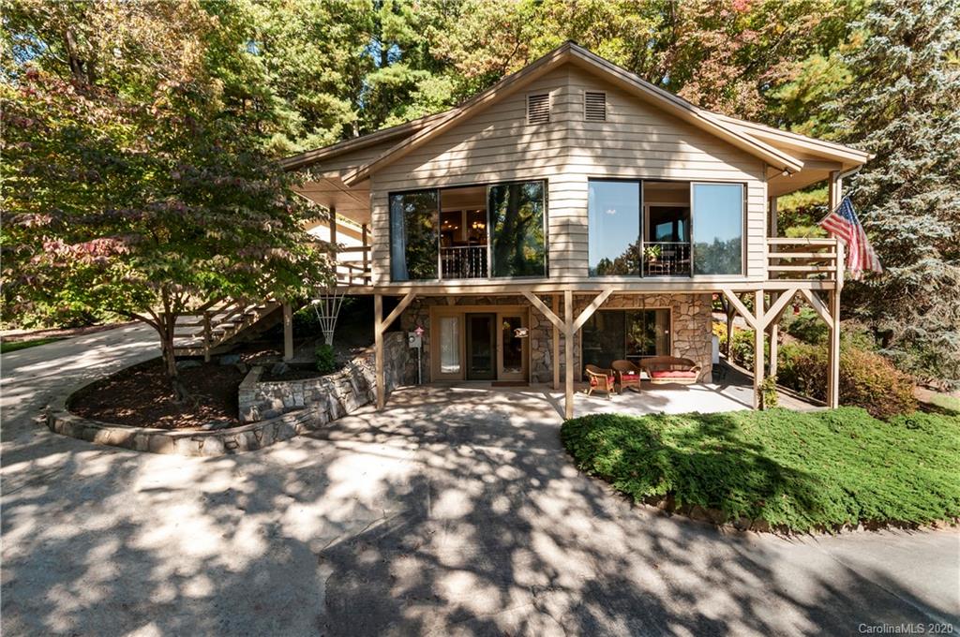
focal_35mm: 17
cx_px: 480
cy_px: 318
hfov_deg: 92.5
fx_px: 459
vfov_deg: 69.5
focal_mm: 11.5
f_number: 8
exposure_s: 1/1000
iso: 200
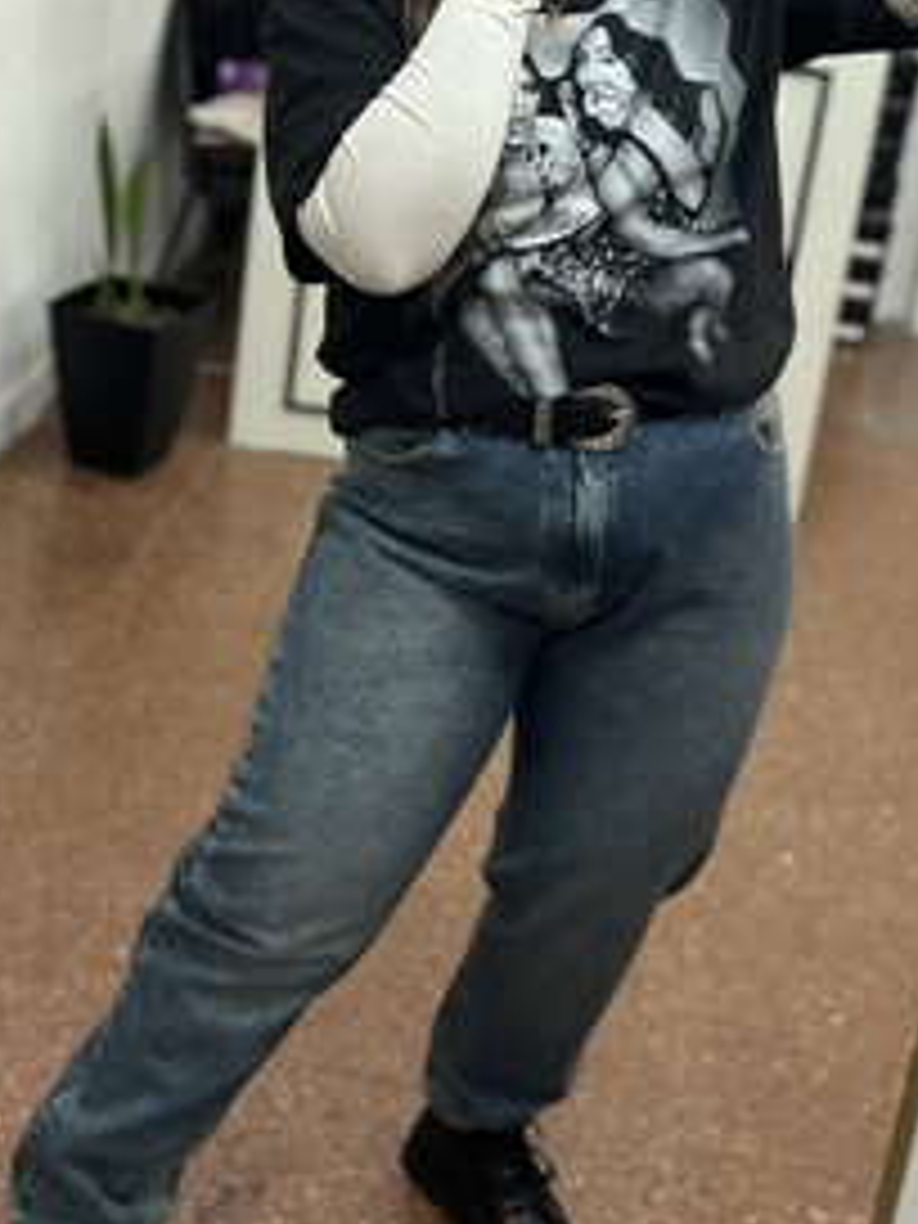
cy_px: 281
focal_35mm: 51
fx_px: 1803
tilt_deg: -16.4
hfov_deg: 28.6
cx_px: 468
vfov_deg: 36.5
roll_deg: -7.7
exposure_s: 1/100
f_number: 1.5
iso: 125
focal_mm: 5.7
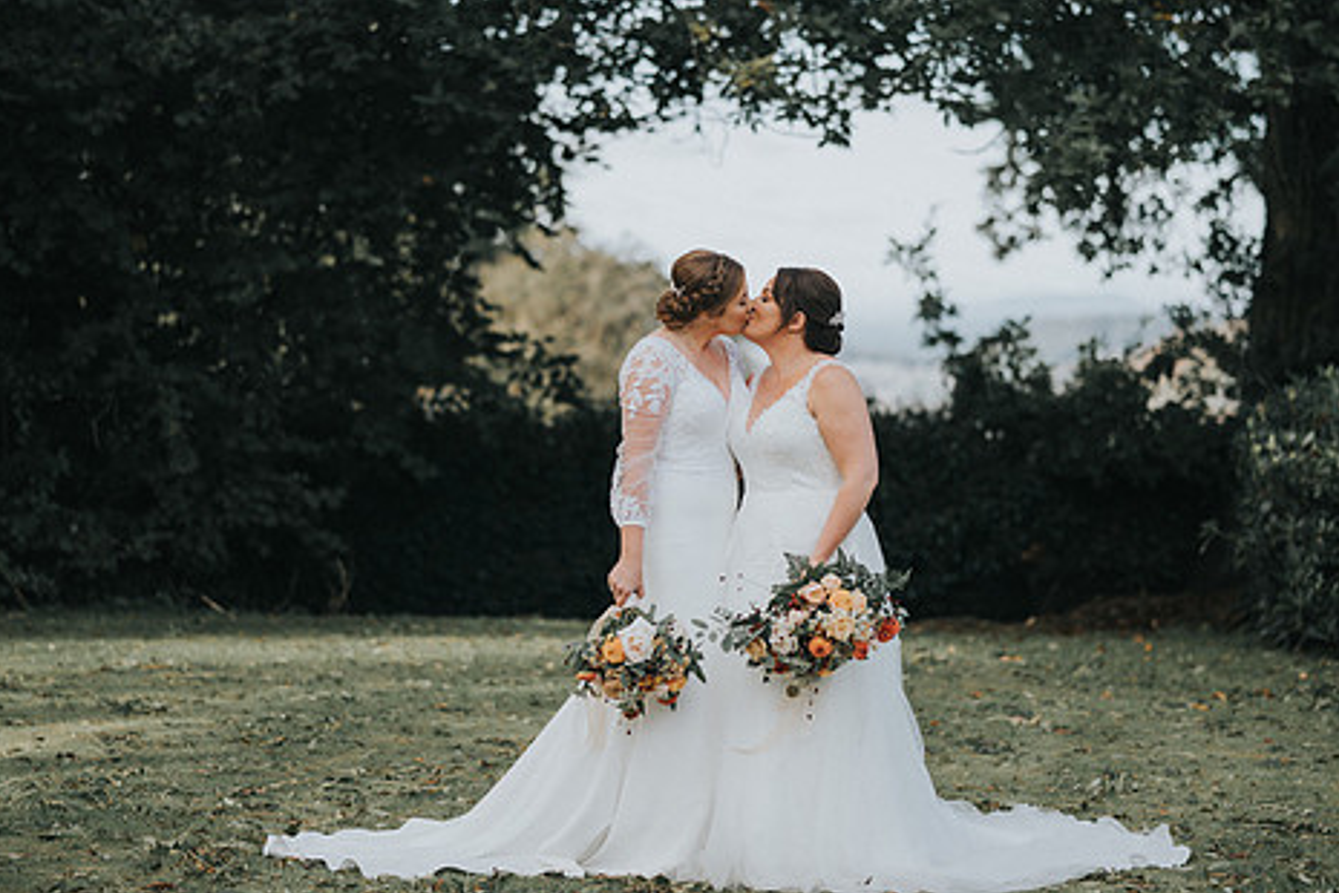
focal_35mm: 106
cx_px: 659
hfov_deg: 19.3
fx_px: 3942
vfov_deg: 12.9
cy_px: 393
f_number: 1.8
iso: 40
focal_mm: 85
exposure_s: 1/500
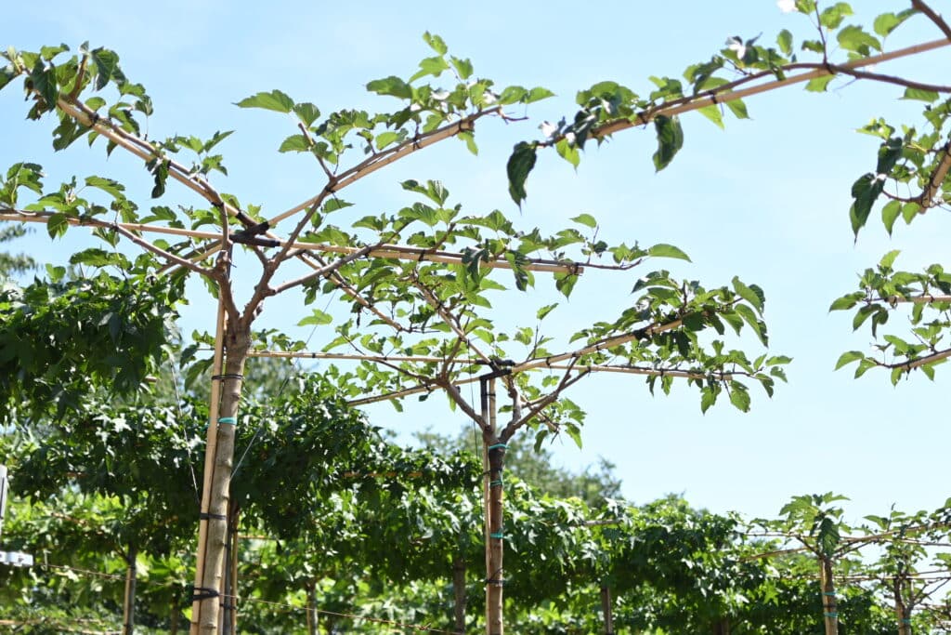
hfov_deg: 38.2
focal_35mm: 52
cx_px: 476
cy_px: 318
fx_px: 1374
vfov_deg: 26.0
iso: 100
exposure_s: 1/2500
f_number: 1.8
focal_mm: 35
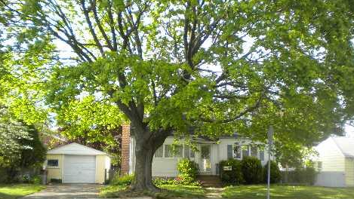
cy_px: 135
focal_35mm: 39
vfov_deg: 30.2
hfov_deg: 51.6
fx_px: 366
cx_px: 180
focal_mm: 6.3
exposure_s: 1/124
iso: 80
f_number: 3.1
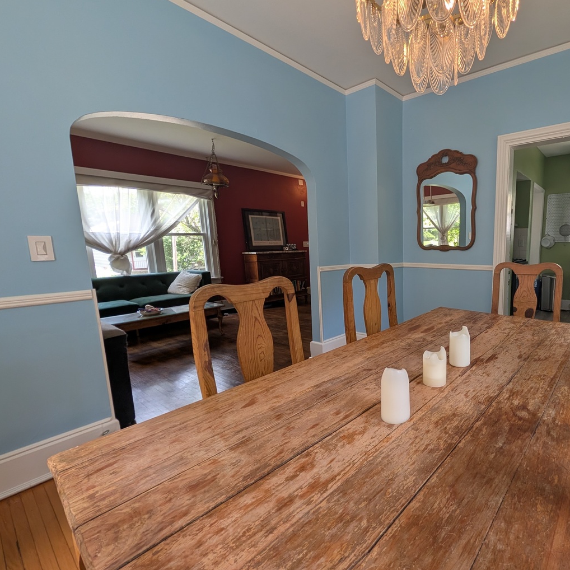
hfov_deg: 87.0
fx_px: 279
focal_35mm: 15
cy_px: 287
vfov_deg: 91.1
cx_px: 392
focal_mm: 2.02
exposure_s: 1/120
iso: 83
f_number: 1.7
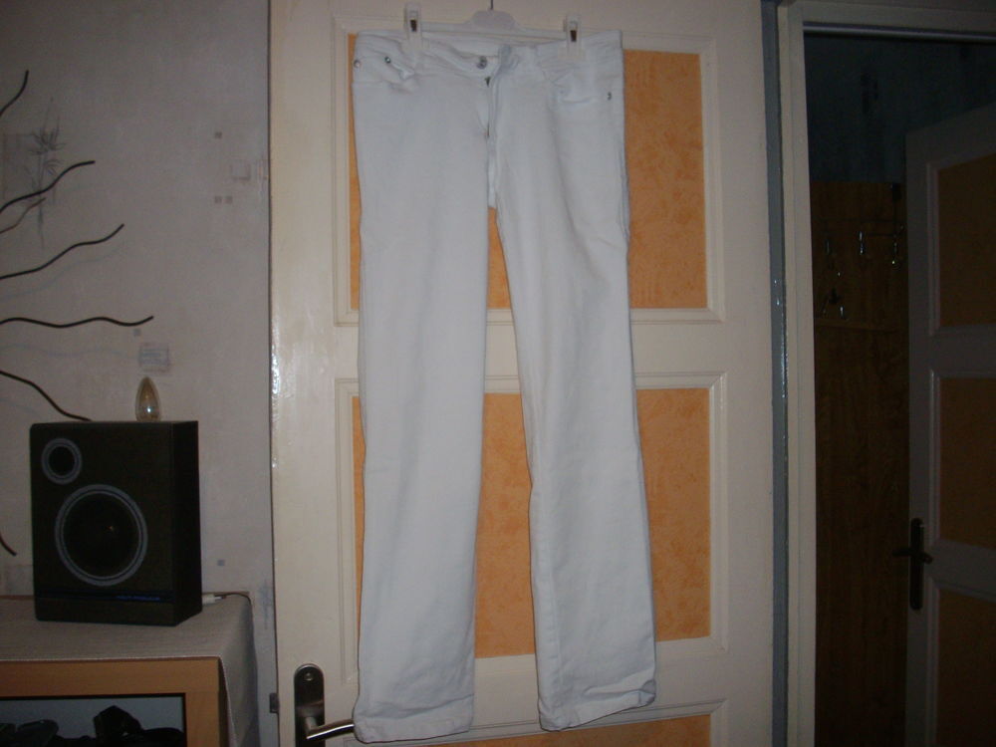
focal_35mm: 37
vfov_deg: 38.7
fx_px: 1065
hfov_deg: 50.1
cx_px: 498
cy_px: 374
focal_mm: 6.2
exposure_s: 1/50
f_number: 2.8
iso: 160
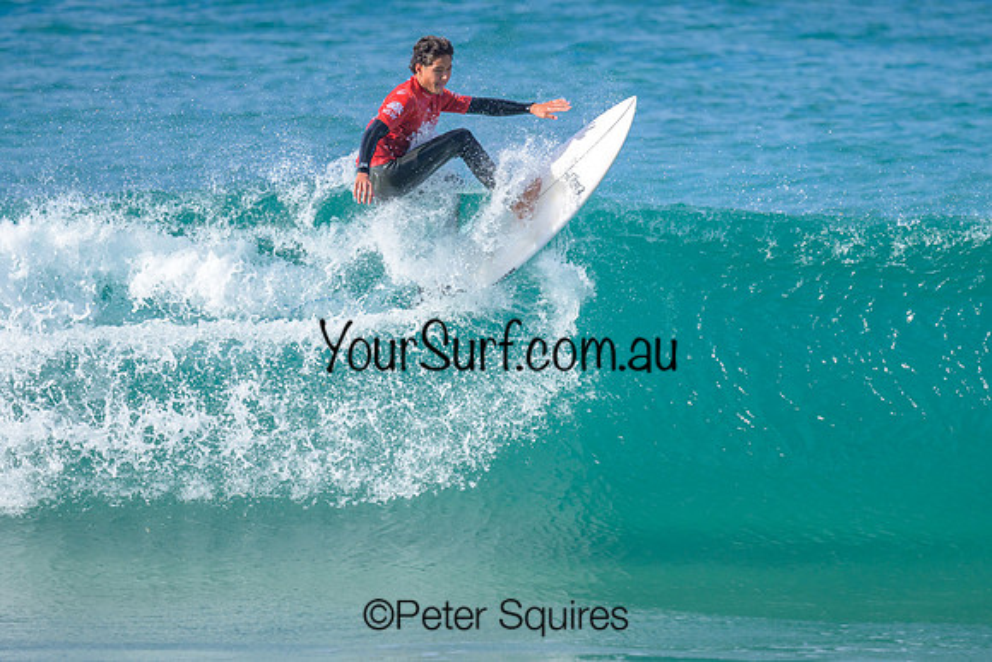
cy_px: 291
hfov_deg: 1.9
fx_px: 30273
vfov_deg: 1.3
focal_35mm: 1098
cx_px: 565
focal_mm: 800
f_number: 6.3
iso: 320
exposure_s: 1/2000
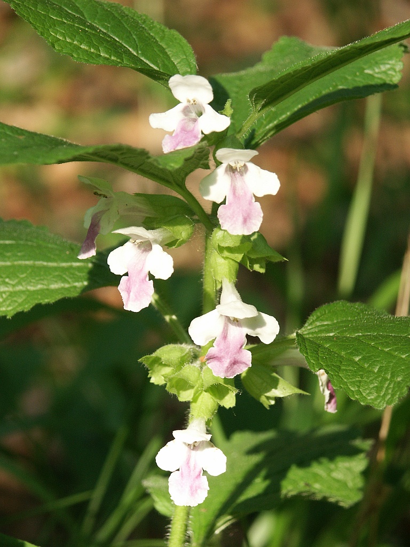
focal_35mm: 194
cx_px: 205
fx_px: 3064
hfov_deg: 7.7
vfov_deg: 10.2
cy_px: 274
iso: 125
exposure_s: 1/180
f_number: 3.5
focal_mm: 49.05
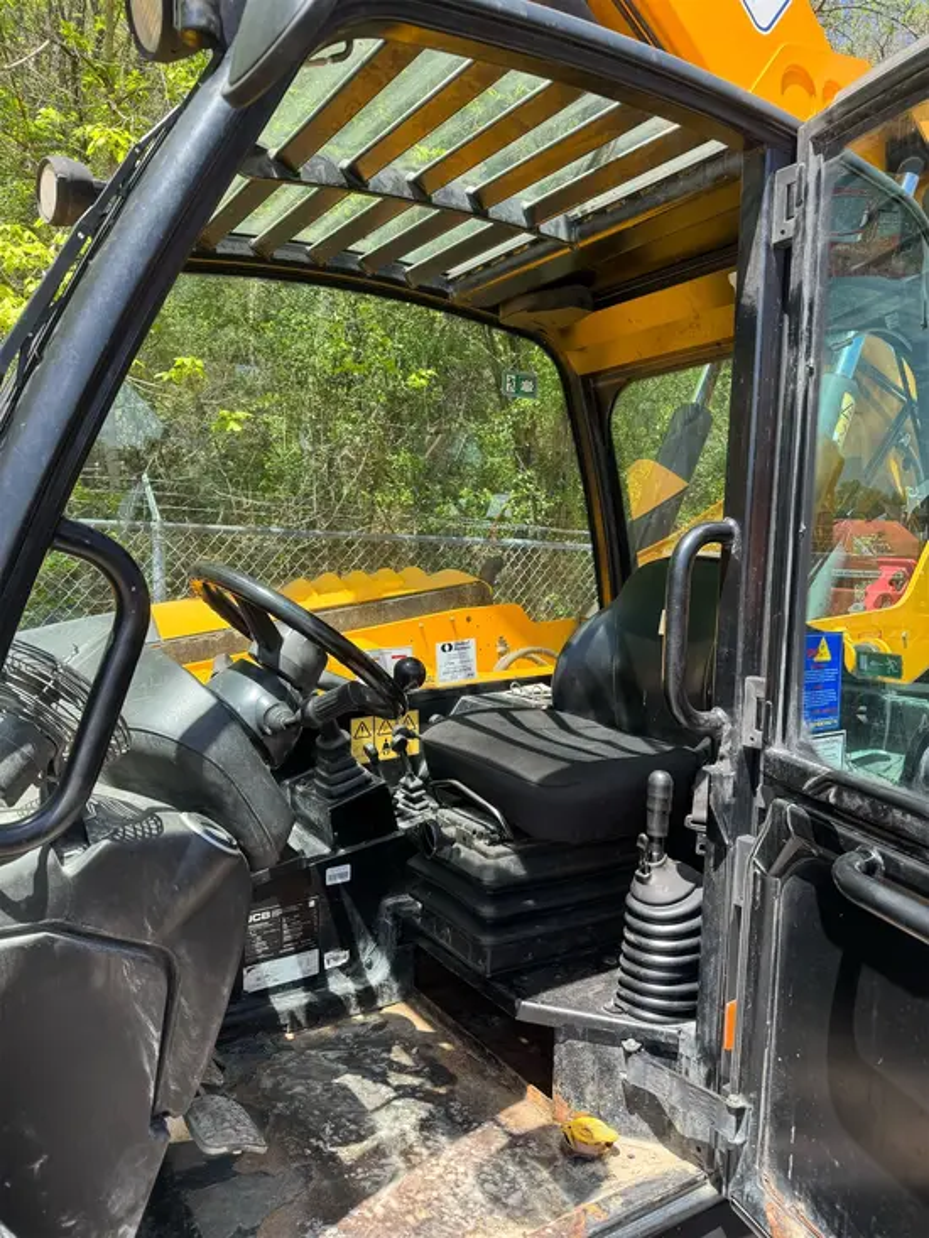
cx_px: 464
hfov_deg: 56.8
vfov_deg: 71.6
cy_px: 619
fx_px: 859
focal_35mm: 24
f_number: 1.78
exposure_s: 1/792
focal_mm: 6.76
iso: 80
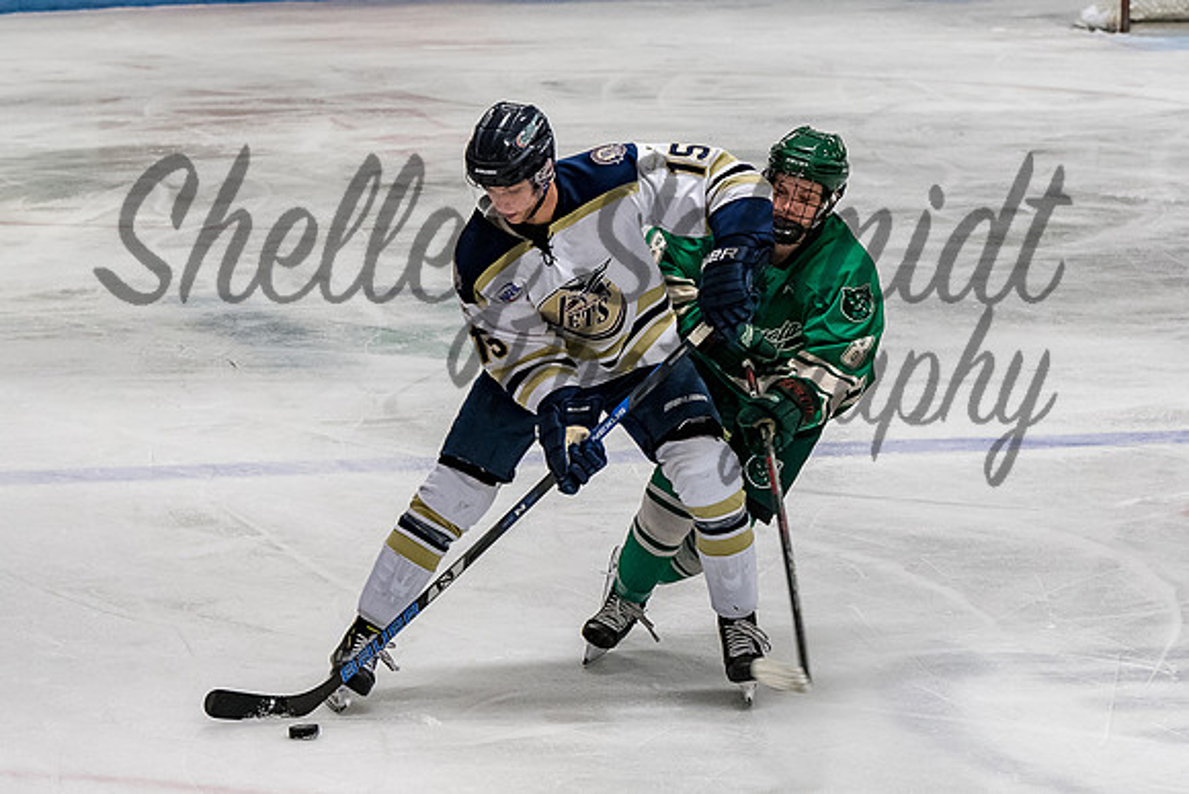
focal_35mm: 188
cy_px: 339
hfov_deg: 10.9
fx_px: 6207
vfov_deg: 7.3
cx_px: 517
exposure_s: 1/800
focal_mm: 86
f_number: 4
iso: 2000
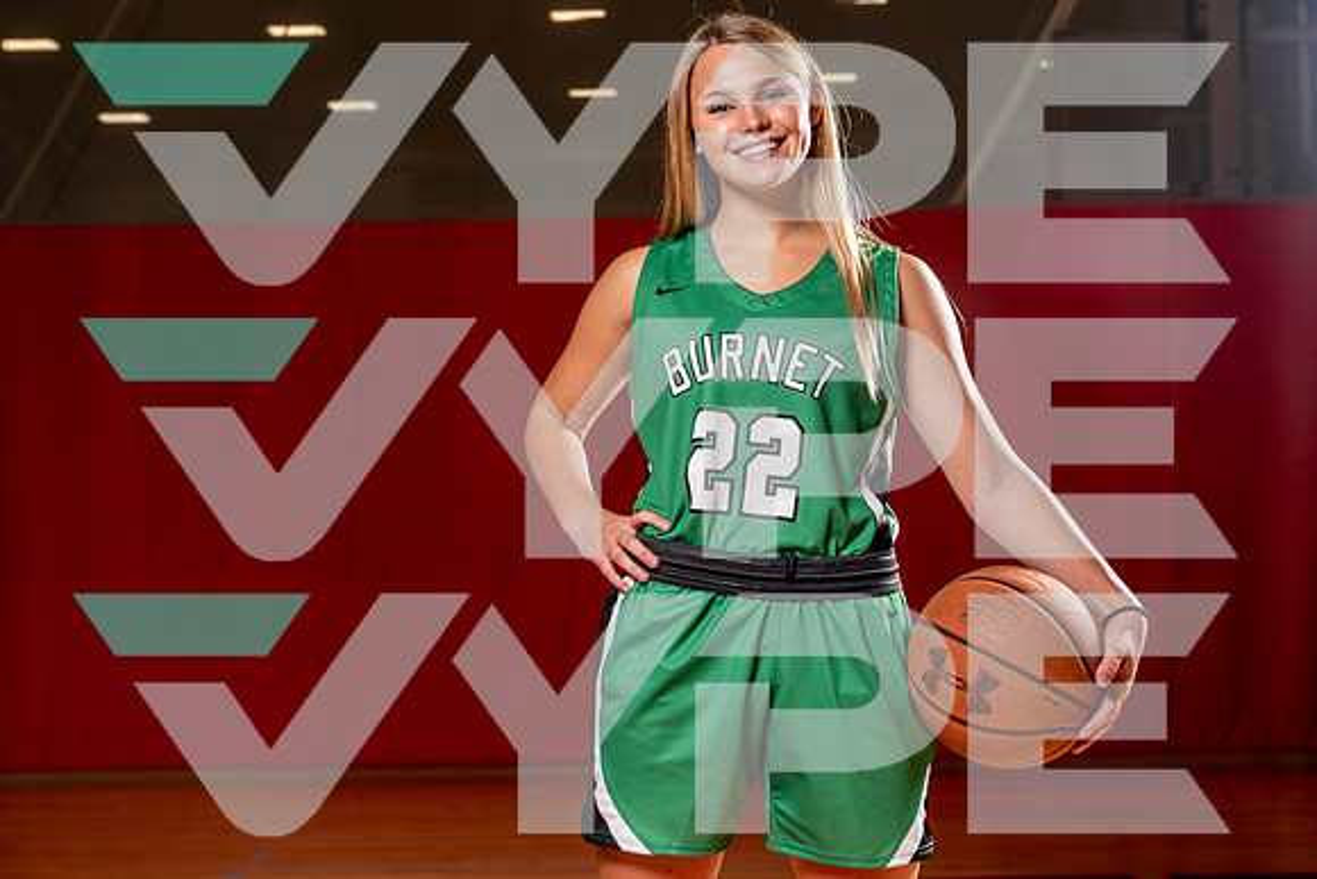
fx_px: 1866
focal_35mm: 51
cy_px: 440
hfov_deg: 38.9
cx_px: 658
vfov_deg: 26.5
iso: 100
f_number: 6.3
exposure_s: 1/125
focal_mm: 51
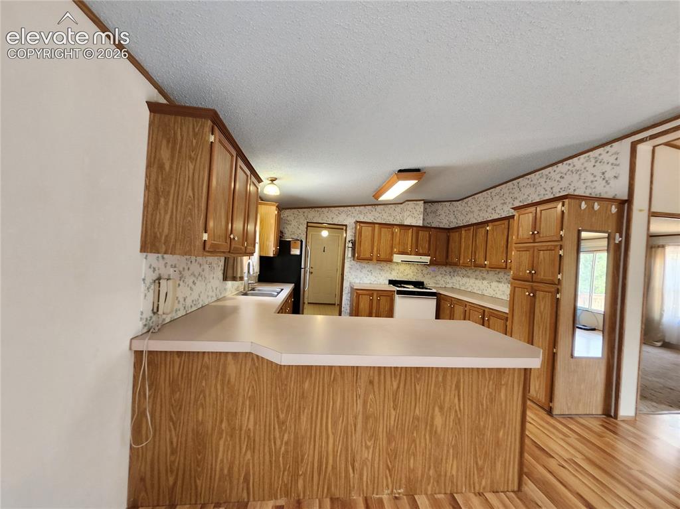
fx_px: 255
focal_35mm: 13
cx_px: 340
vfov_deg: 89.9
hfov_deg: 106.2
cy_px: 254
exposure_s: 1/60
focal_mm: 1.74
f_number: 2.2
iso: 320
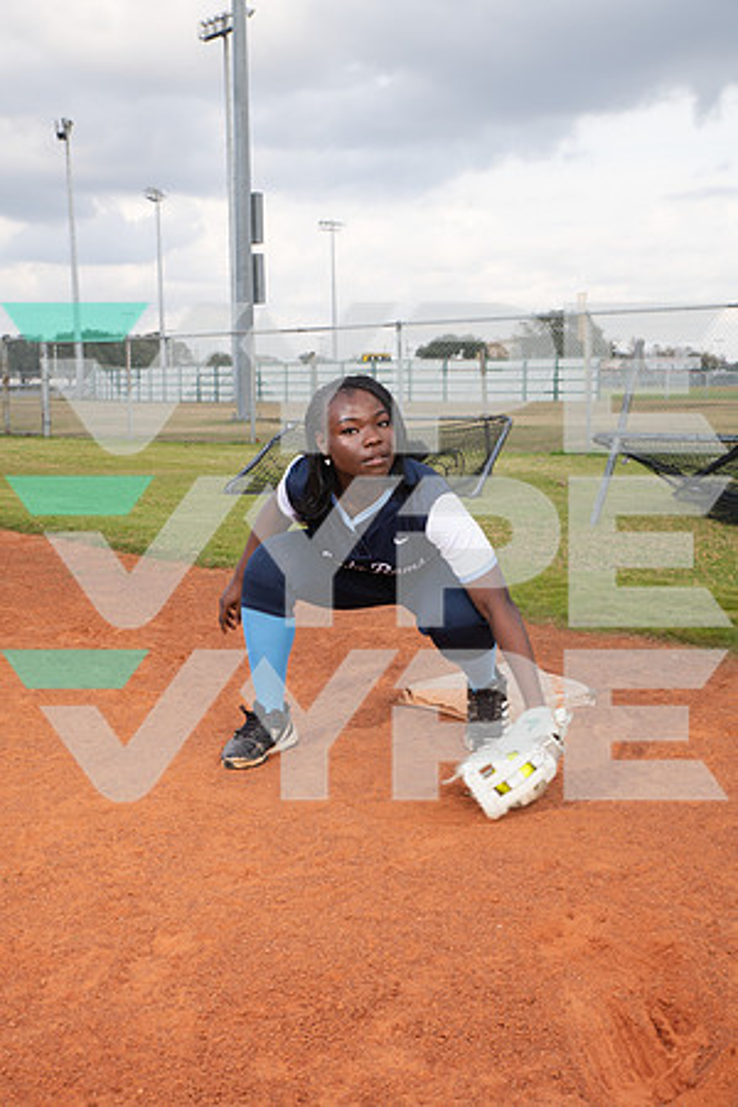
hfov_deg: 29.2
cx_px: 369
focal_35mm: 46
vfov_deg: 42.7
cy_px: 554
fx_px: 1414
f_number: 8
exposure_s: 1/250
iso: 200
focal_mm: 46
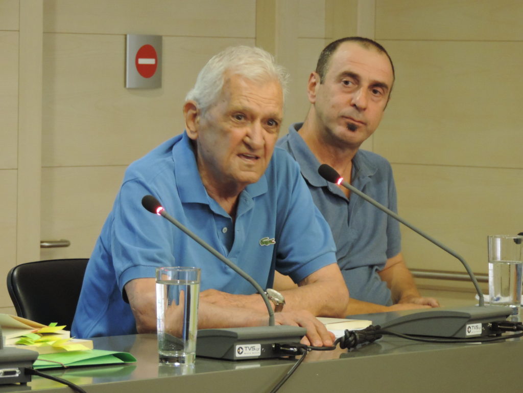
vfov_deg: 7.4
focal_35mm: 200
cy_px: 196
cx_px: 262
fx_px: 3022
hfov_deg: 9.9
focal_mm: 35.6
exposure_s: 1/20
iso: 800
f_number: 4.6
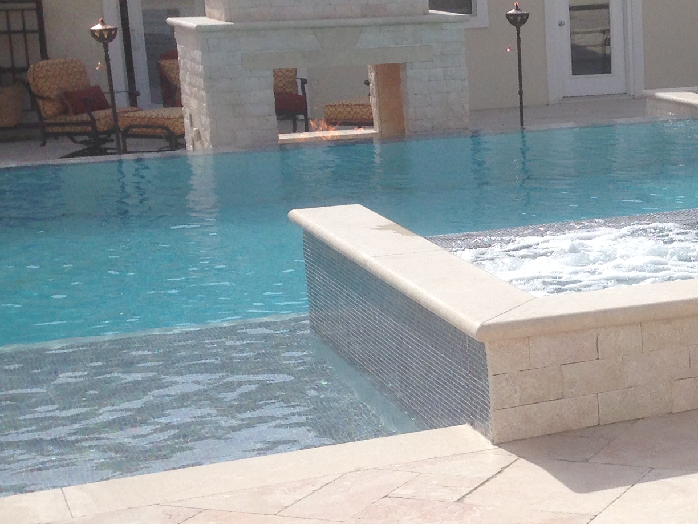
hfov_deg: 21.1
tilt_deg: -12.3
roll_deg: +0.1
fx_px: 1774
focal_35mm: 88
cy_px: 297
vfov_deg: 16.8
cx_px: 770
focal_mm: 4.12
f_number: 2.4
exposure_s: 1/2463
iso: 50
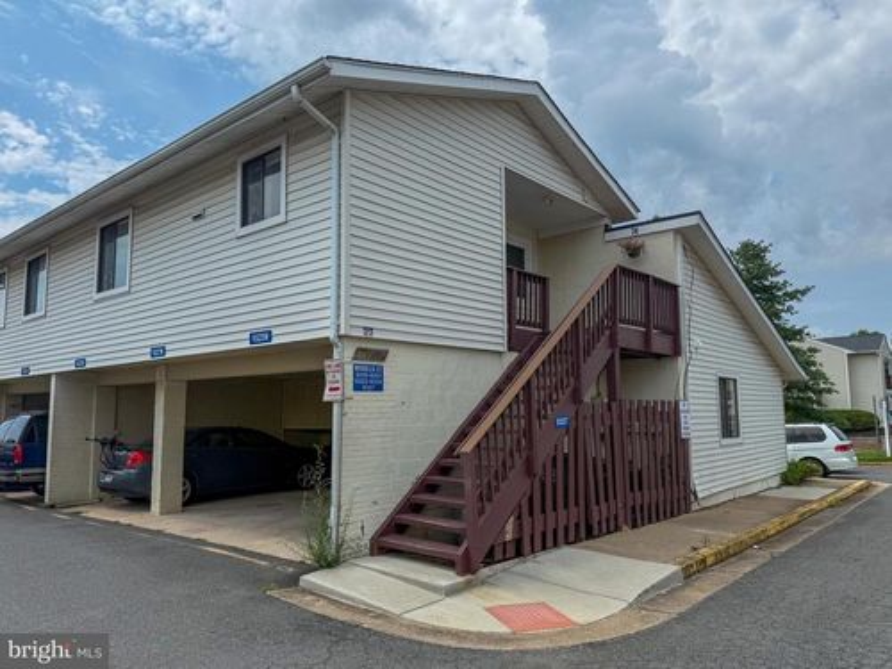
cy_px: 334
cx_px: 446
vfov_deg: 56.8
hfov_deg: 71.6
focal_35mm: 24
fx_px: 618
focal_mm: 6.76
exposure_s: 1/5700
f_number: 1.8
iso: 80
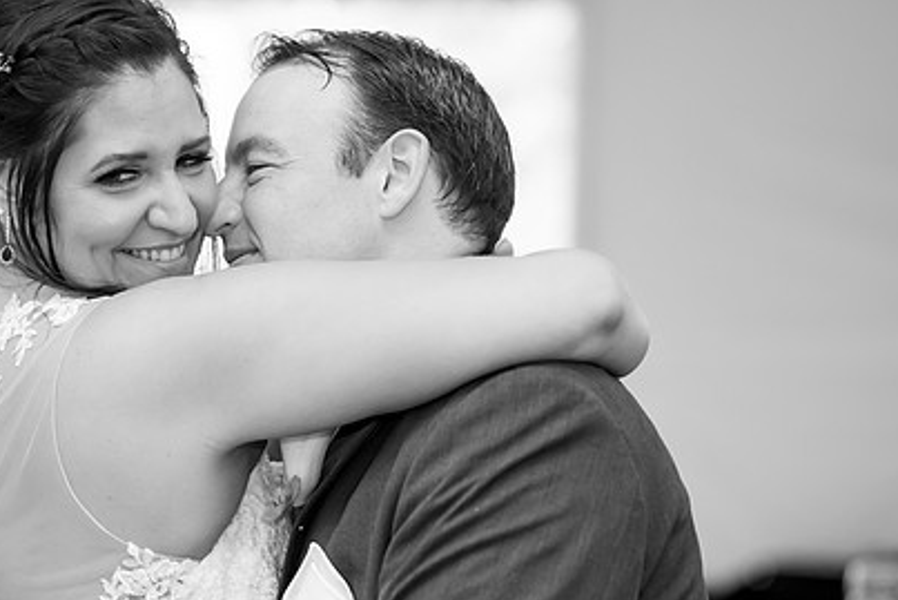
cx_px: 294
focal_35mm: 151
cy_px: 318
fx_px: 3768
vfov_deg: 9.1
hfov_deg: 13.6
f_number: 2.8
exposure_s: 1/200
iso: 4000
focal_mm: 105
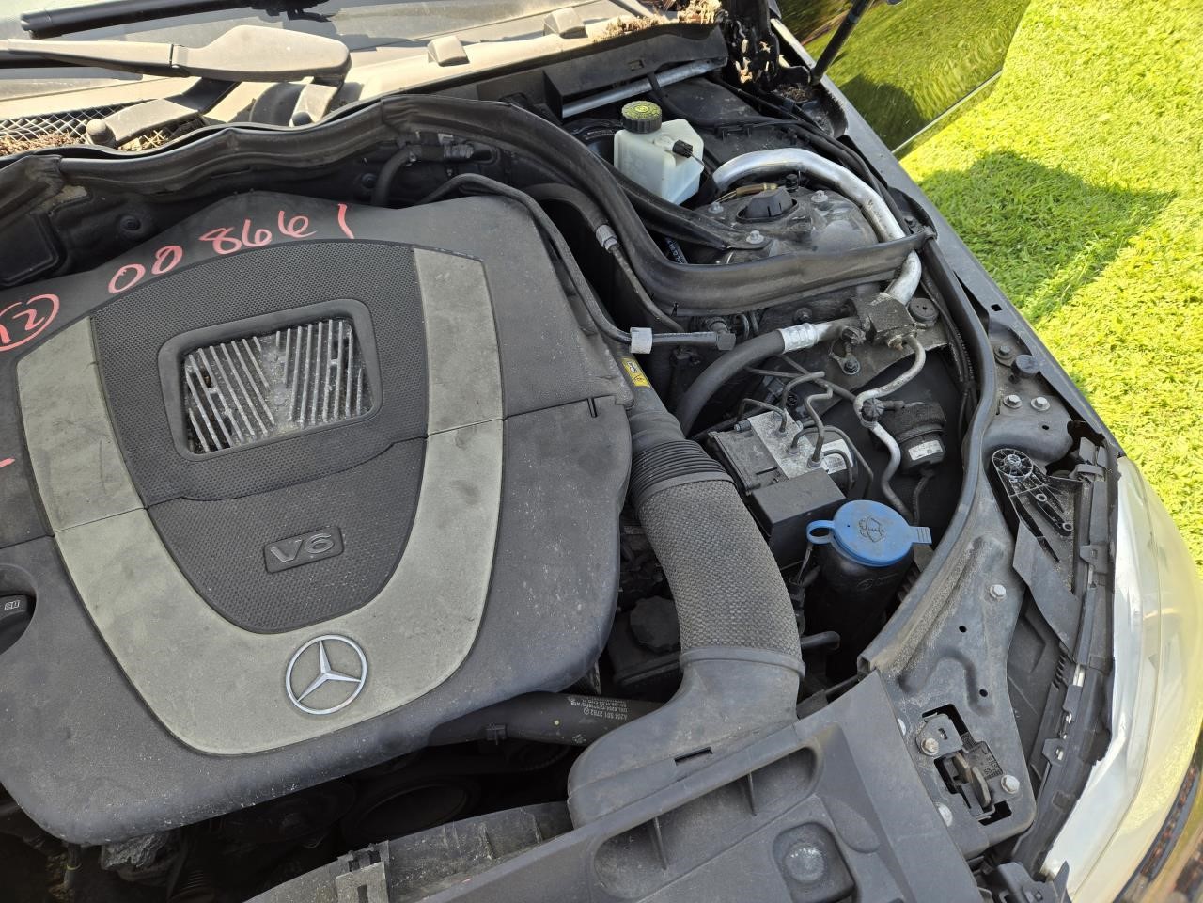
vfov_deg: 58.9
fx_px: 799
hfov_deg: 73.9
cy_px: 452
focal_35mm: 23
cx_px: 602
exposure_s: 1/189
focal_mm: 5.4
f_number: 1.8
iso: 25
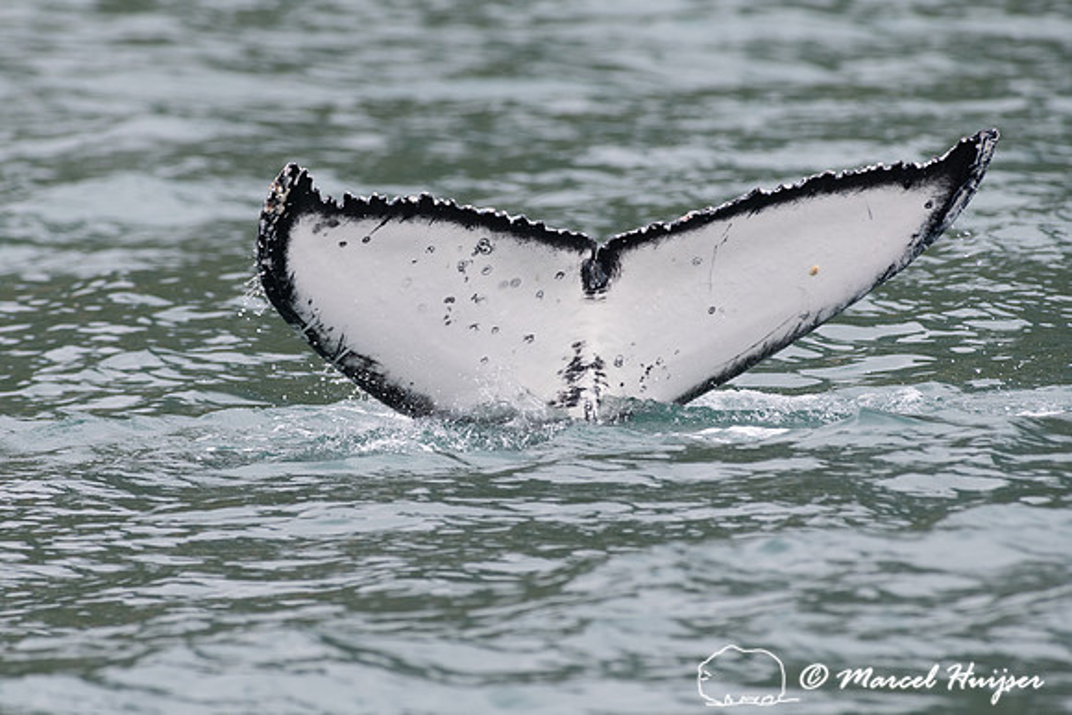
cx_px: 444
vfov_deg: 2.0
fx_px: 20940
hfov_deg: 2.9
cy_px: 388
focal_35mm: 703
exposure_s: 1/1000
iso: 800
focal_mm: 600
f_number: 9
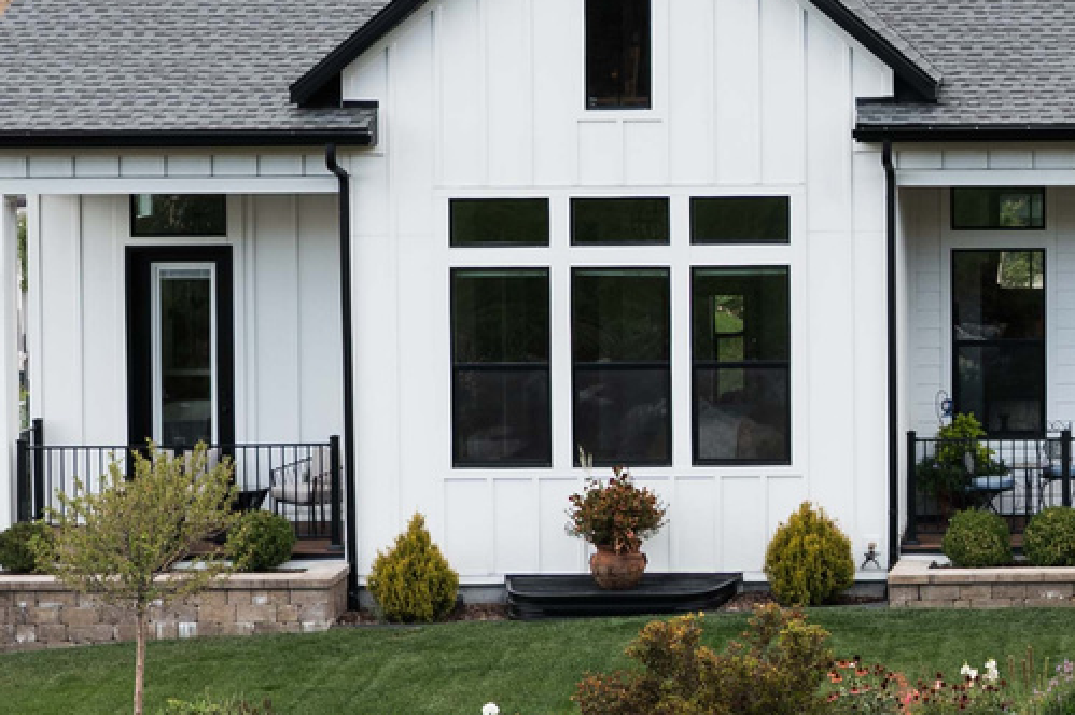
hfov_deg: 17.2
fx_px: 3432
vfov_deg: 11.8
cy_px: 130
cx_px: 1206
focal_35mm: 115
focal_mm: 28
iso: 100
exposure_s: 1/125
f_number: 5.6
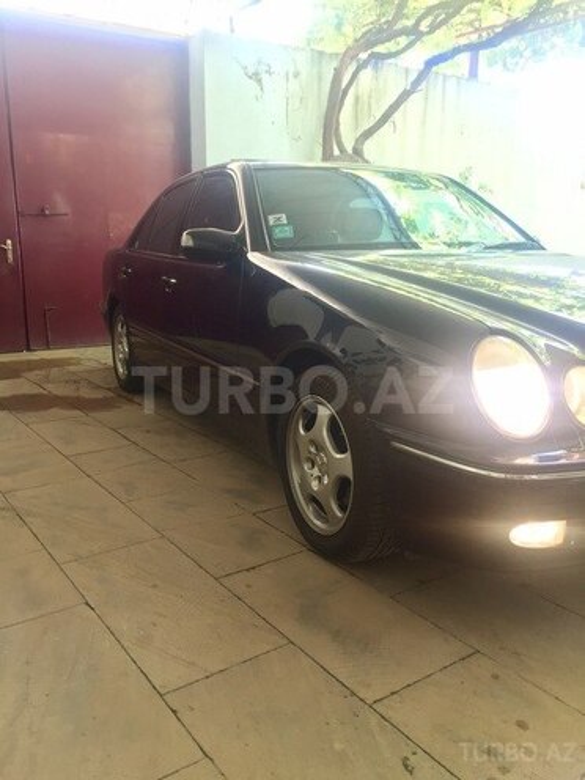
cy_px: 390
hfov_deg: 48.2
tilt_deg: -11.5
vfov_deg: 61.7
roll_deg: -0.6
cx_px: 292
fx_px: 653
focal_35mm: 29
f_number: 2.2
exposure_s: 1/33
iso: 80
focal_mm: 4.15
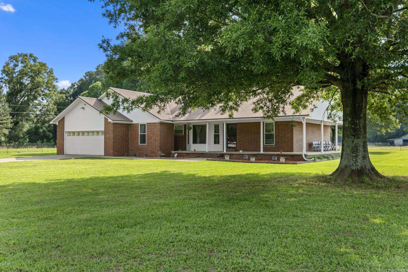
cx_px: 204
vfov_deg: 40.0
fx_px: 374
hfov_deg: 57.2
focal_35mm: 33
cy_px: 136
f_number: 7.1
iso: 400
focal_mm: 21.9
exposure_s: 1/125
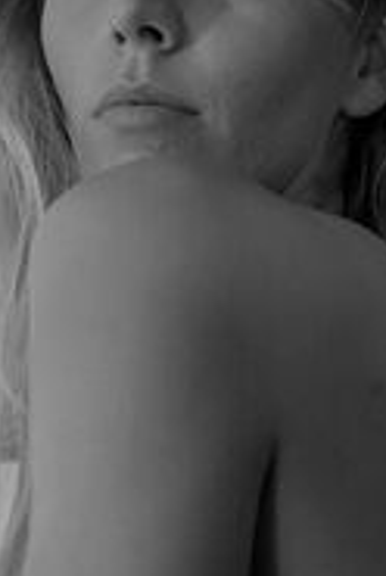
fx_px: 1634
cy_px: 506
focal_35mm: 102
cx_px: 205
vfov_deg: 19.7
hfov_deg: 13.5
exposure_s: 1/200
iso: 250
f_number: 11
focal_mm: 24
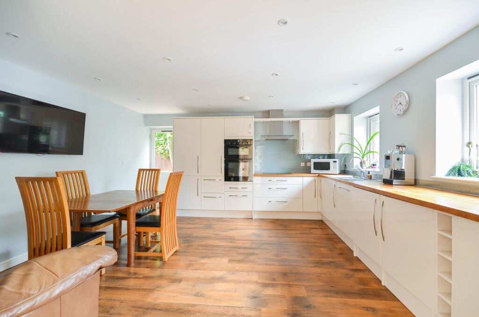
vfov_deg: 77.1
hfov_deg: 100.5
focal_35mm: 15
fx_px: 199
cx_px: 240
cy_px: 158
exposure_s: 2
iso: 100
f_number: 8
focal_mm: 10
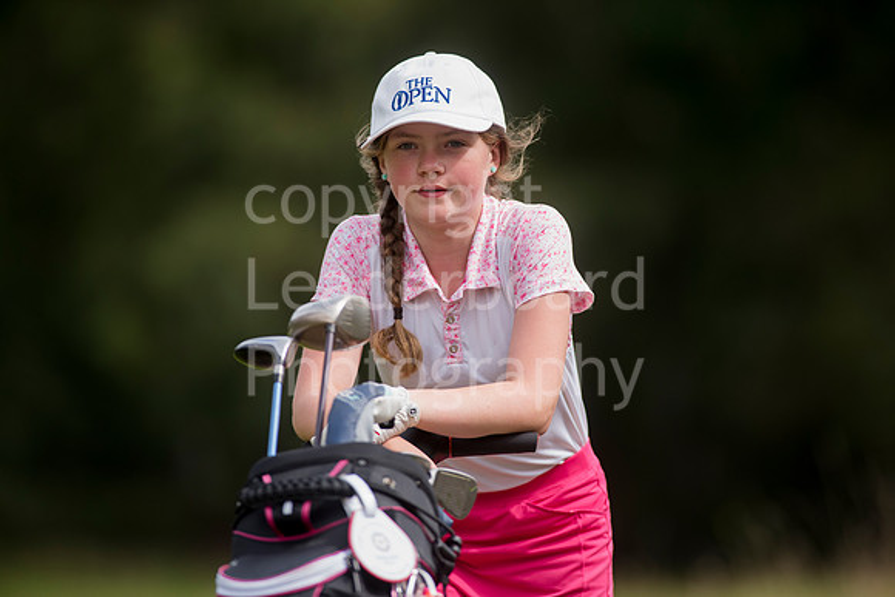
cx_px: 448
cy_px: 298
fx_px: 7460
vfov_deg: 4.6
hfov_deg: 6.9
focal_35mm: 300
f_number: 4
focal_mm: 300
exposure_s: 1/2000
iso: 400
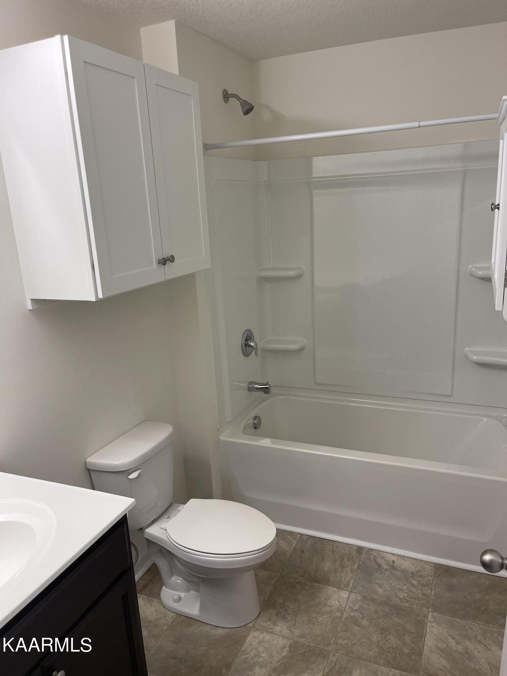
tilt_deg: -15.8
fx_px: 508
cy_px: 338
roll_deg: +2.9
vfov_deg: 67.3
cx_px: 254
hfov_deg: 53.1
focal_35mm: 26
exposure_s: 1/120
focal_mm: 5.1
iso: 100
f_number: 1.6
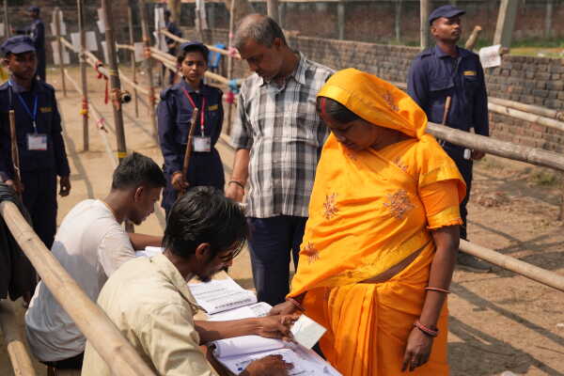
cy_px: 188
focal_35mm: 47
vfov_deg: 28.6
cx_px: 282
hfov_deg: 41.9
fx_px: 736
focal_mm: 31.6
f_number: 2.8
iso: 250
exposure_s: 1/250
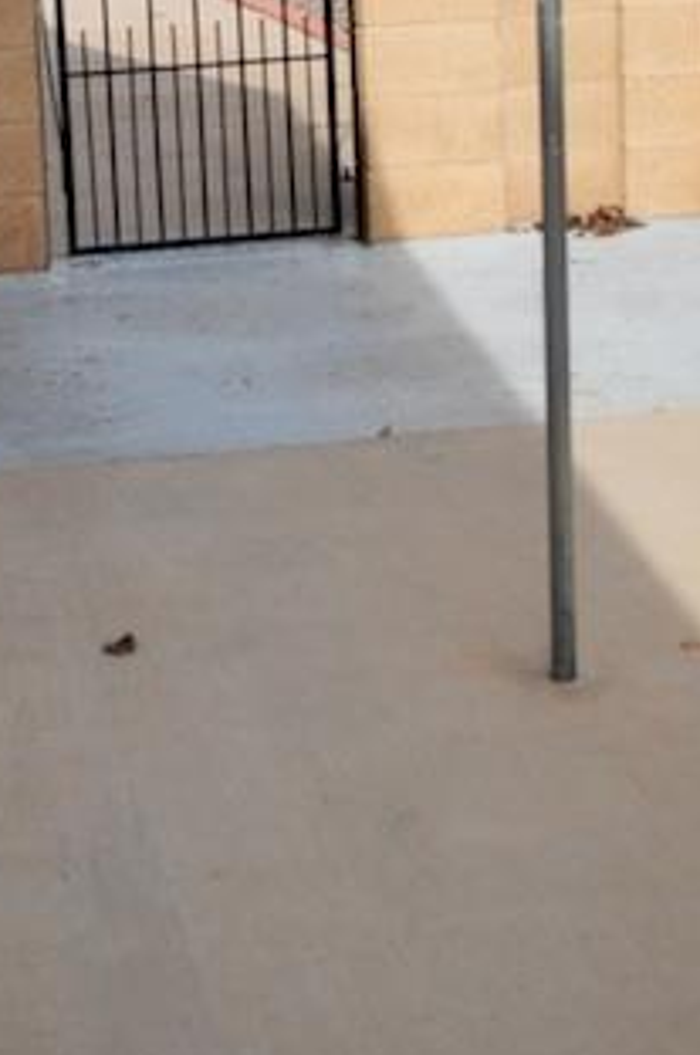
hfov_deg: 16.2
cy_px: 101
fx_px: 2447
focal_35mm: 84
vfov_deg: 23.7
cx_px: 179
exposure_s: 1/8000
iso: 500
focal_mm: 17
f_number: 2.8
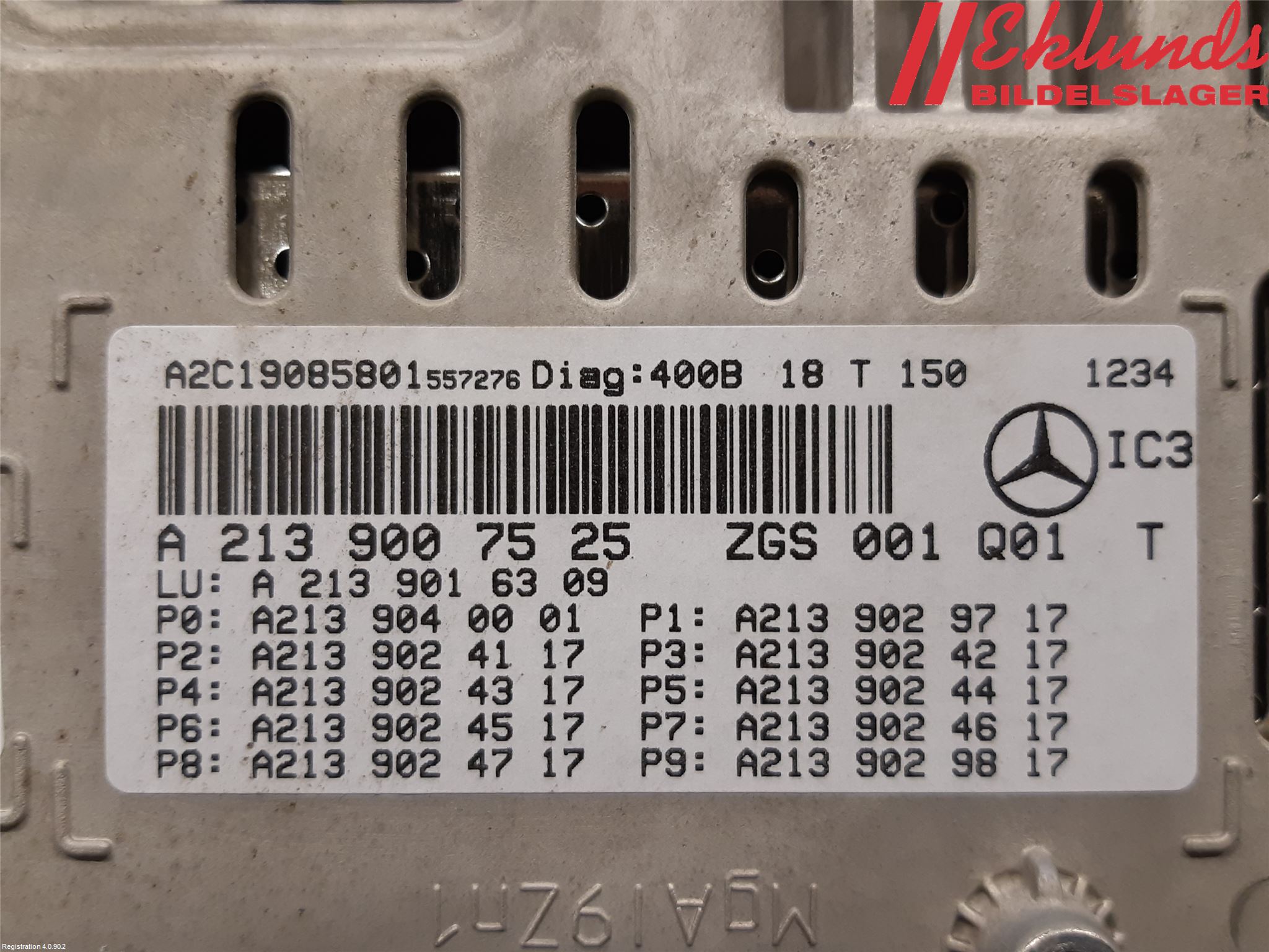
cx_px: 634
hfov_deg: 67.3
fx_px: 953
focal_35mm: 26
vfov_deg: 53.1
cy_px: 476
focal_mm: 3.93
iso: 100
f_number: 1.7
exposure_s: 1/50
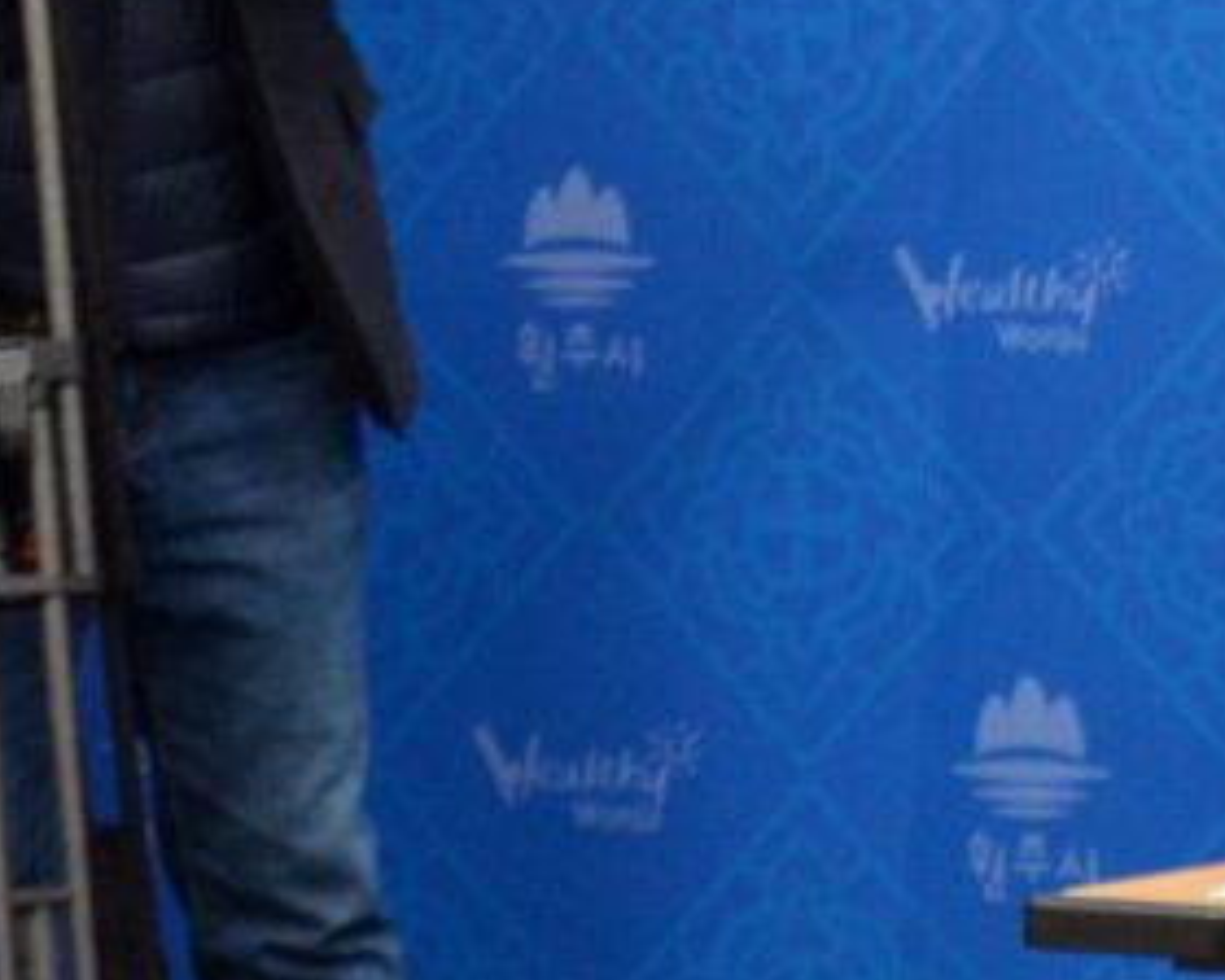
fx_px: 7142
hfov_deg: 8.9
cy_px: 147
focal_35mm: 197
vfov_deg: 7.8
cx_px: 2958
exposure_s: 1/80
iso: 800
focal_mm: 28
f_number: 4.5
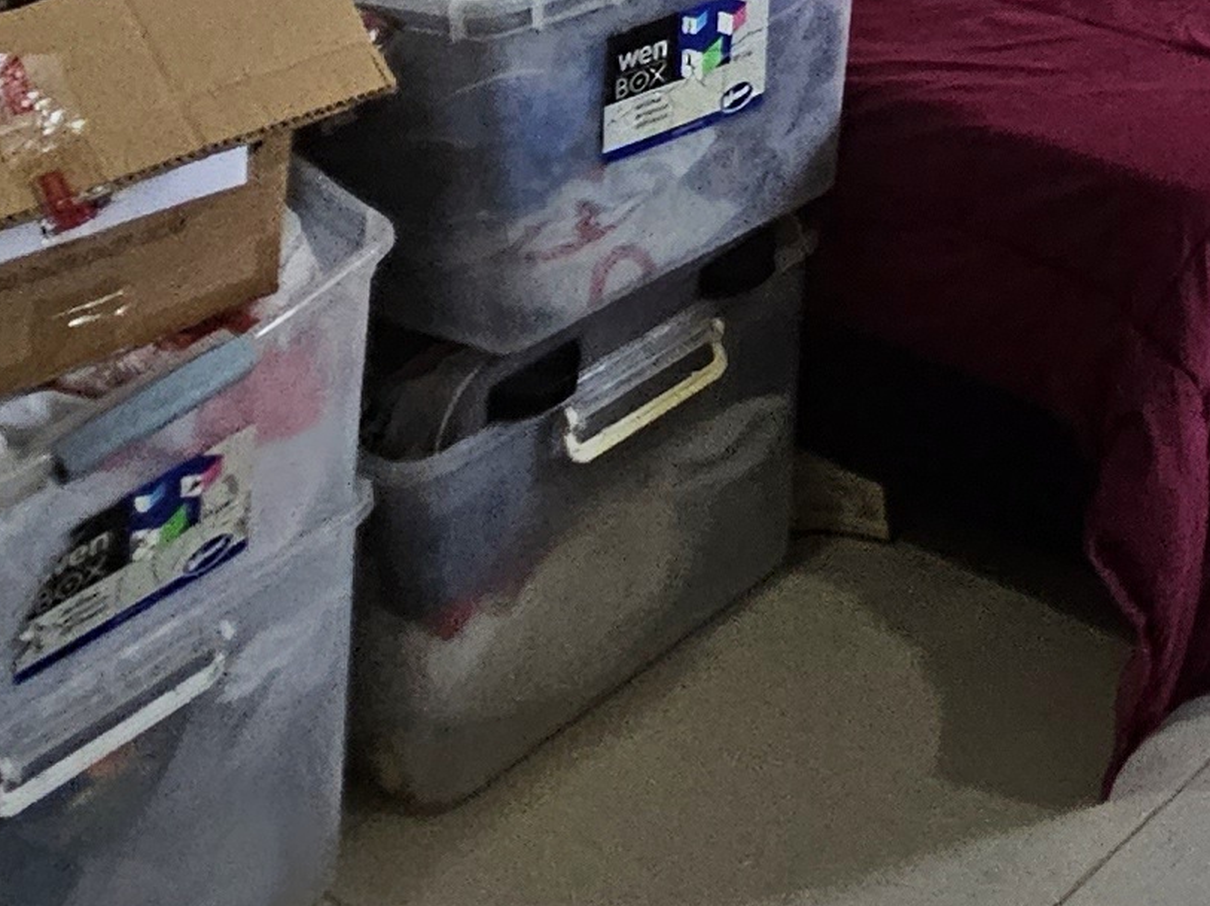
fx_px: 2236
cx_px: 1857
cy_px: -881
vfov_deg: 17.1
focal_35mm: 64
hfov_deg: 23.6
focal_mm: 2.2
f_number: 2.2
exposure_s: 1/60.2
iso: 250
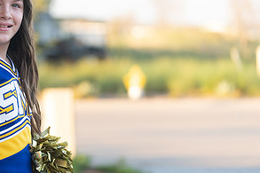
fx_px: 1537
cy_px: 78
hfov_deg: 9.6
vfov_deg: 6.4
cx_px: 4
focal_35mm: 213
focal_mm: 105
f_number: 2.8
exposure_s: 1/320
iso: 250
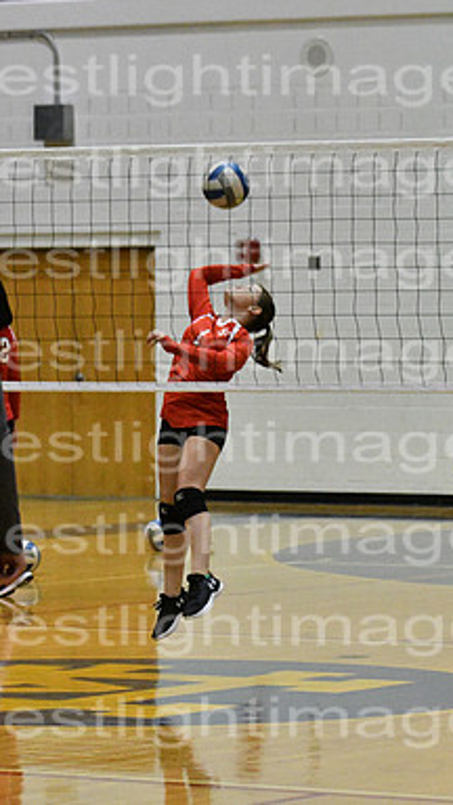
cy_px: 401
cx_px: 235
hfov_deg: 3.7
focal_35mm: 332
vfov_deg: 6.5
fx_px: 7090
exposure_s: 1/640
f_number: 4
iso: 8000
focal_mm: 140
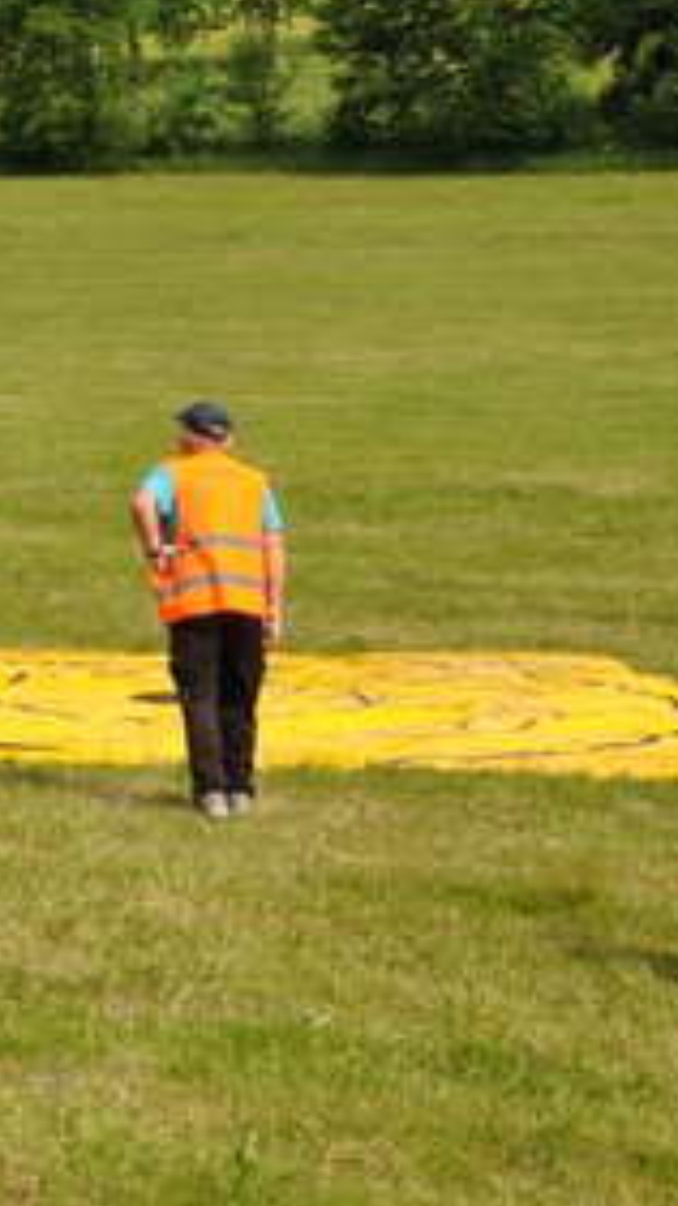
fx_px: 3532
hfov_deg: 9.8
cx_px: -888
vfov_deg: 19.1
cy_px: 210
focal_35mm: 110
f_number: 8
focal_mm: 25
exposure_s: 1/250
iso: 200
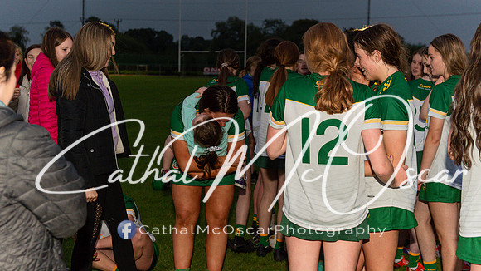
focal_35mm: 54
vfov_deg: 22.0
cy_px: 123
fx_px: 694
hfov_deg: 38.2
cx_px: 240
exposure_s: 1/125
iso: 1600
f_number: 2.8
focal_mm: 52
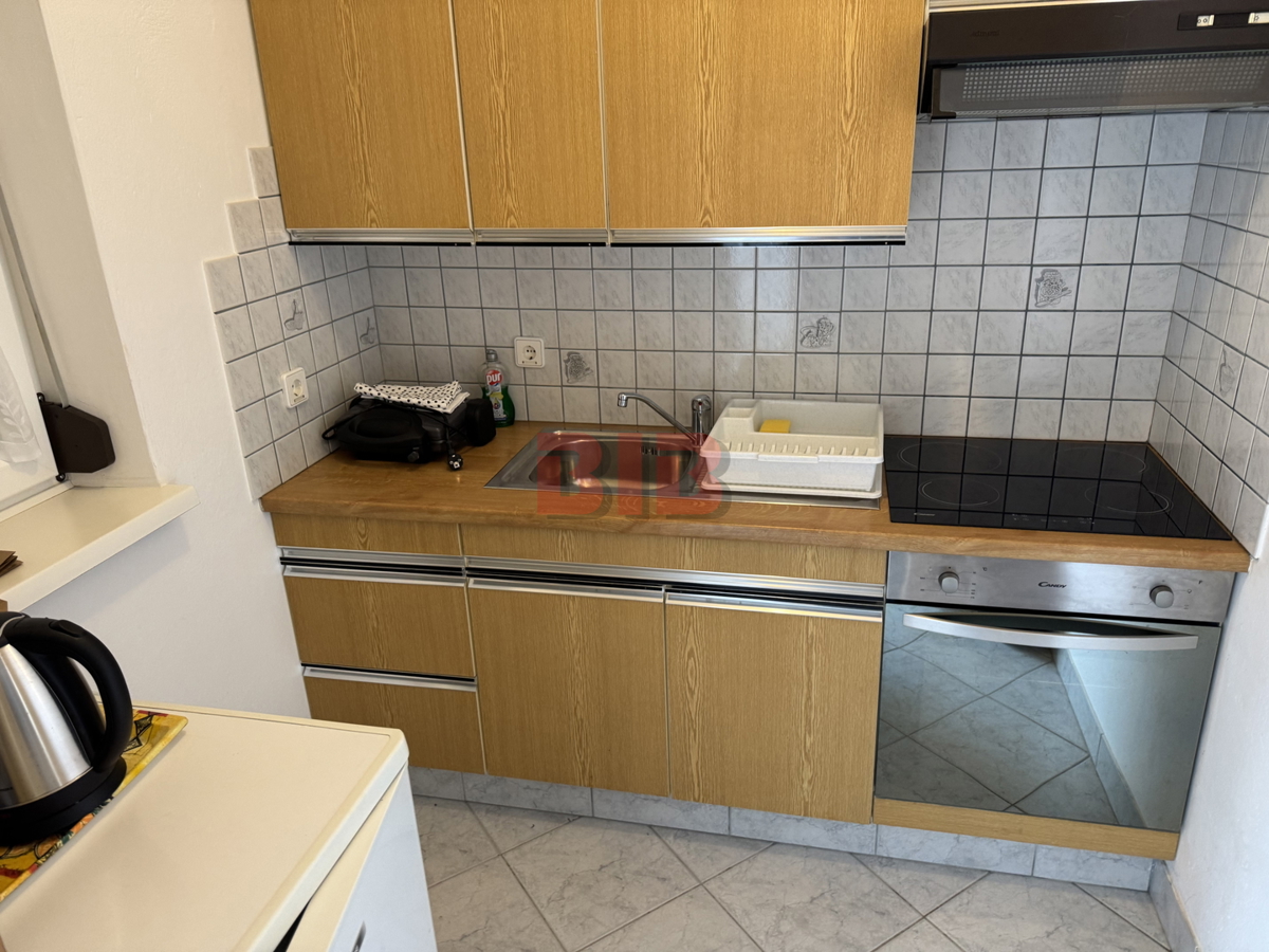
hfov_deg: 71.6
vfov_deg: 56.8
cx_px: 634
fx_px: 880
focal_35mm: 24
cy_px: 476
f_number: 1.78
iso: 200
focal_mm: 6.76
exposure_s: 1/65
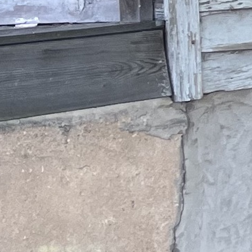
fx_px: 1606
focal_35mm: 195
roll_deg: +4.1
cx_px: 984
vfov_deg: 8.8
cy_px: -94
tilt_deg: +2.2
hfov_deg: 7.0
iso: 50
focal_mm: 5.1
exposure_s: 1/340
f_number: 1.6
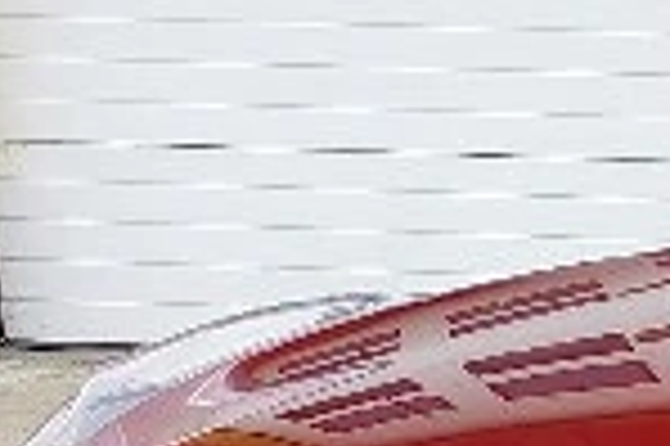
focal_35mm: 189
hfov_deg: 9.7
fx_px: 3514
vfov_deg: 7.0
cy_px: 820
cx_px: 1592
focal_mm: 6.12
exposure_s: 1/192
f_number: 1.9
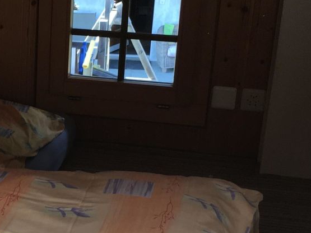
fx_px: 961
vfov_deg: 13.7
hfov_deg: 17.8
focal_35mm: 107
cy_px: 210
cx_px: -14
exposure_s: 1/100
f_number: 2.2
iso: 32
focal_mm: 4.15
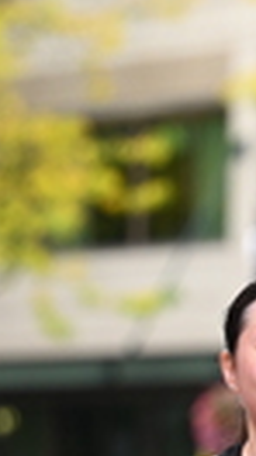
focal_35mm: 546
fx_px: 6606
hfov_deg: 2.2
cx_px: 420
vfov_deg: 4.0
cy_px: 477
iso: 640
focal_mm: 125
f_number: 2.8
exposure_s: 1/2000
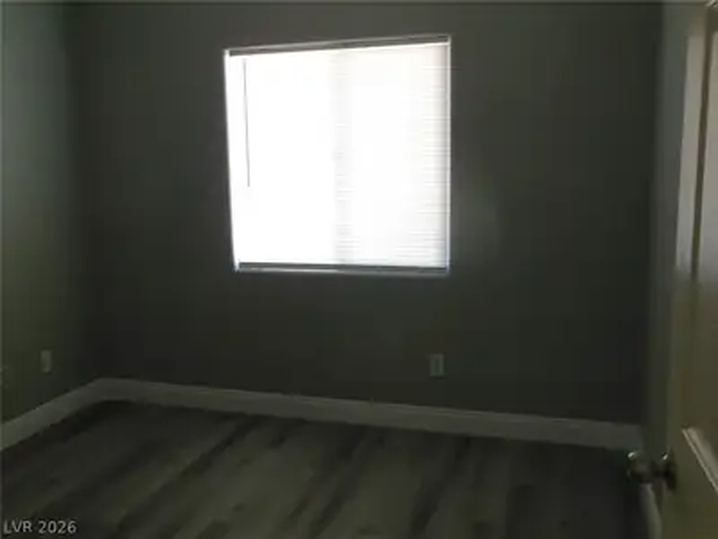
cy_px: 270
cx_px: 359
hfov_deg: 55.4
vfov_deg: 42.9
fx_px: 684
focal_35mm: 33
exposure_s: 1/50
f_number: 3.5
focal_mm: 6
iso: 400
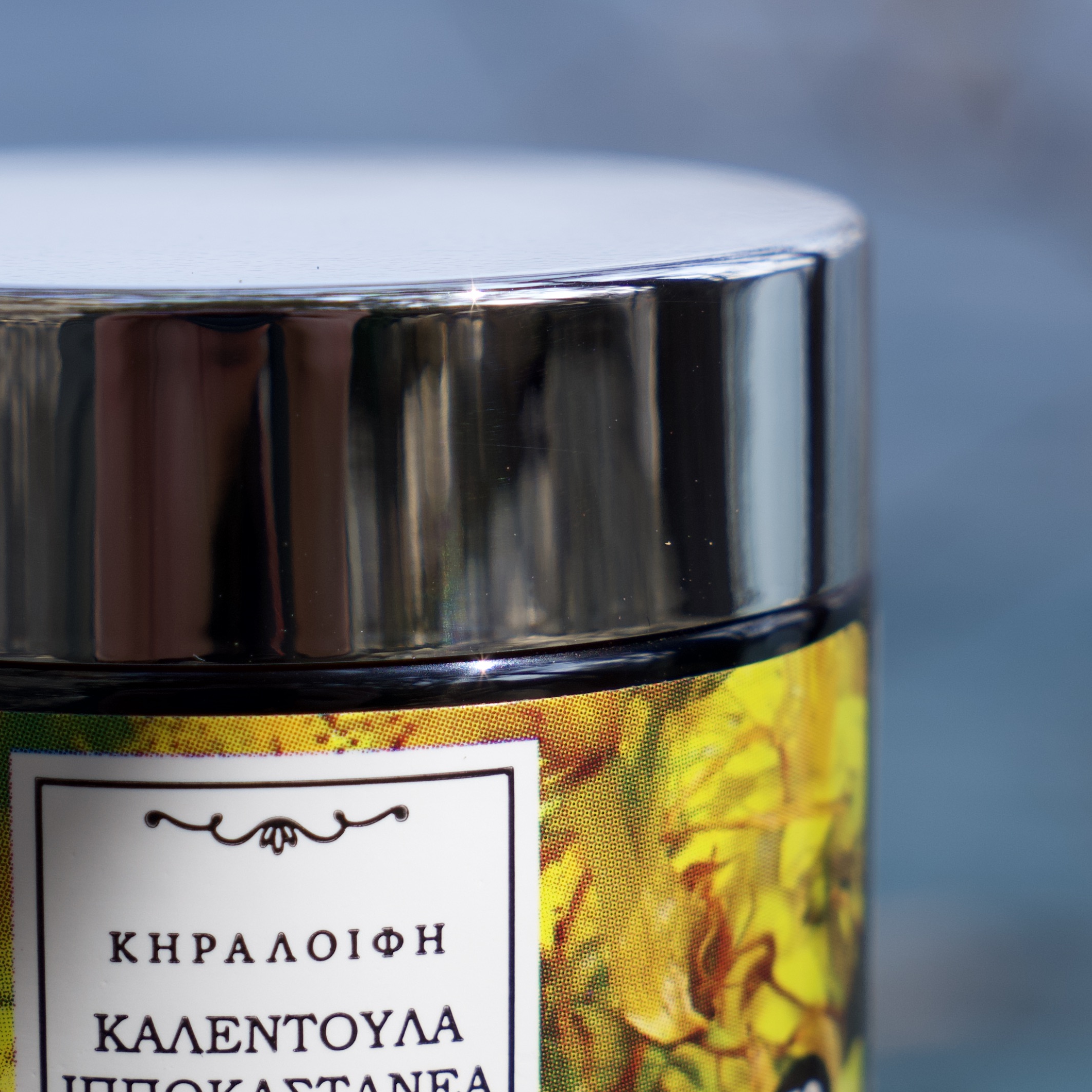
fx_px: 5128
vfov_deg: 12.2
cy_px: 575
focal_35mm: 144
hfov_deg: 12.1
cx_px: 242
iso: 100
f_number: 5.6
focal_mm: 39.8
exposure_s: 1/400
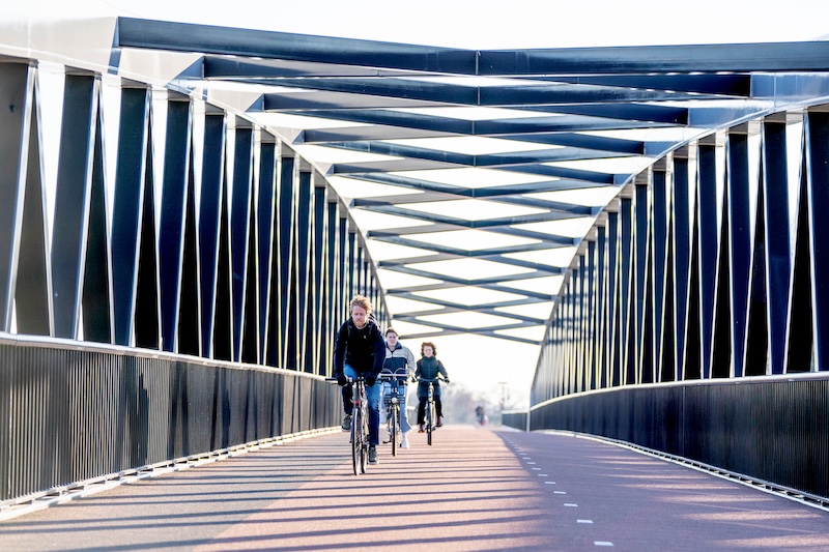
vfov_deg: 11.1
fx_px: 2832
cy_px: 276
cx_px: 414
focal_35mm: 123
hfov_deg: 16.7
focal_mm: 123
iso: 100
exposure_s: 1/1250
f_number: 2.8
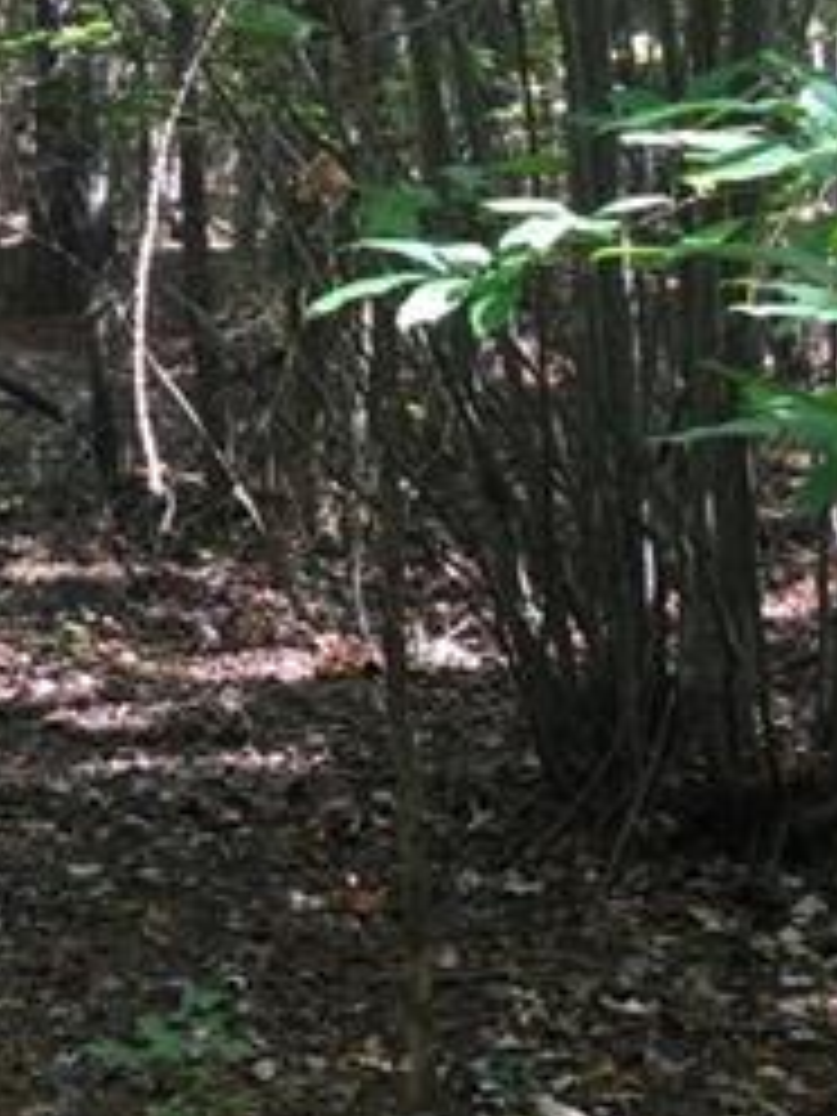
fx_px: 3095
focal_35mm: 96
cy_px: 464
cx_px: -108
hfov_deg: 15.0
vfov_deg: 20.4
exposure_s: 1/30
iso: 32
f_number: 2.4
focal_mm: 3.3
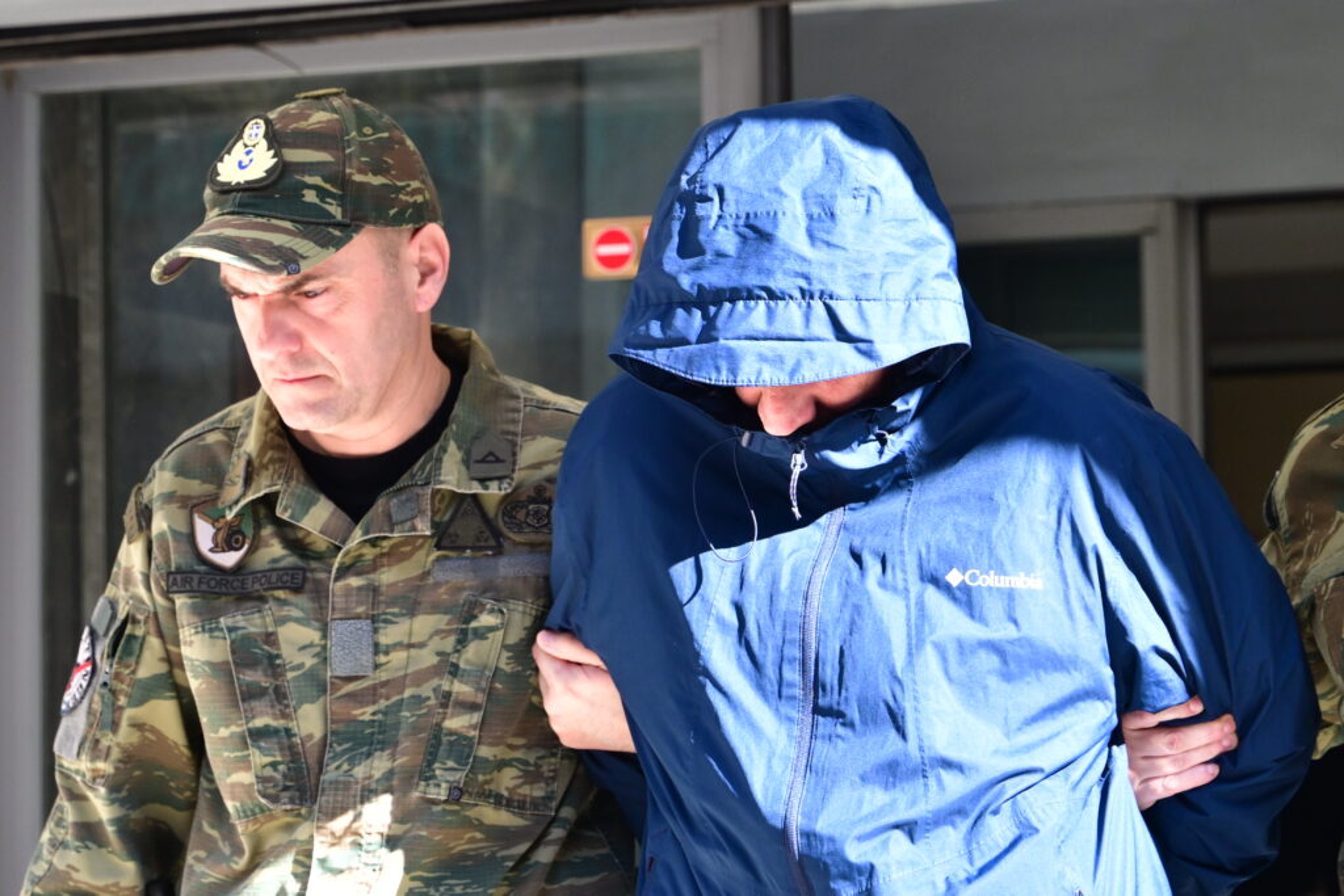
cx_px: 672
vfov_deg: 23.4
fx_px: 2165
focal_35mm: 58
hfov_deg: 34.5
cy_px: 448
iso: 1000
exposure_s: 1/800
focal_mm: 58
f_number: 3.5
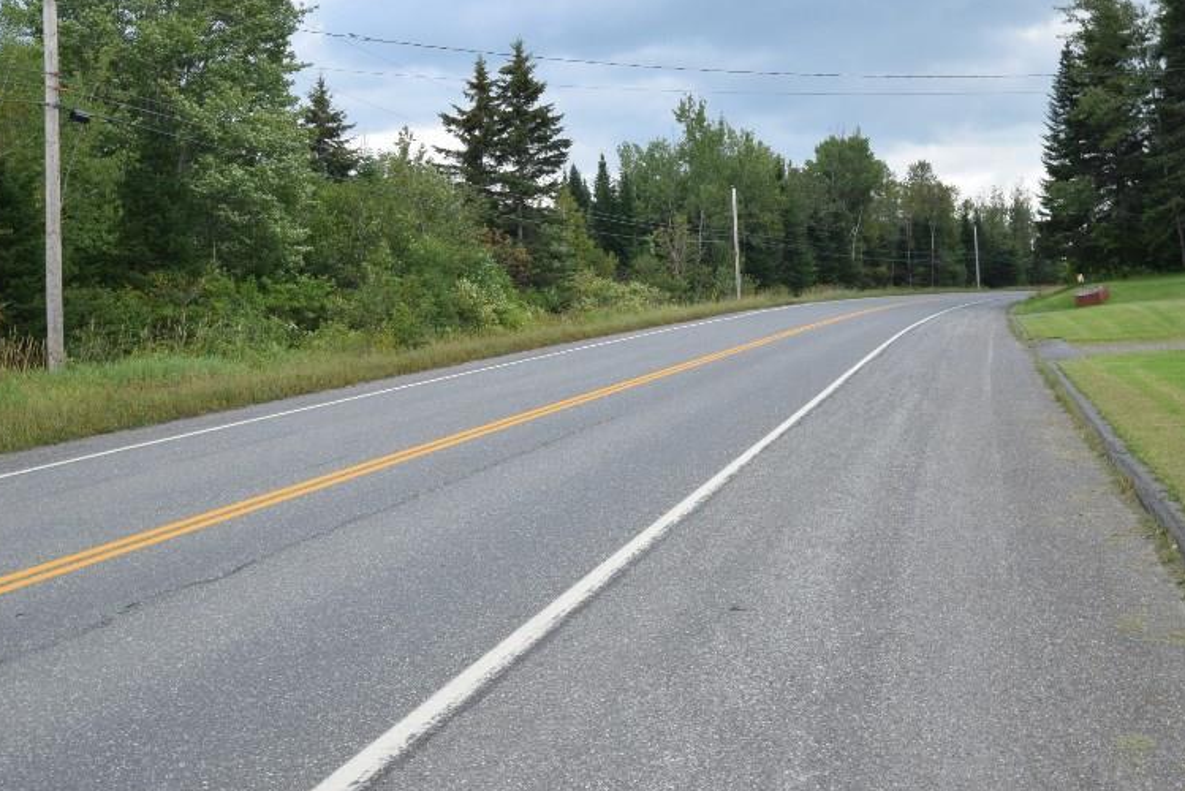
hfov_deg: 47.2
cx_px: 687
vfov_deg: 32.5
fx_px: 1350
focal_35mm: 41
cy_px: 283
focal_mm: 20
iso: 400
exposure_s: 1/15
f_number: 18
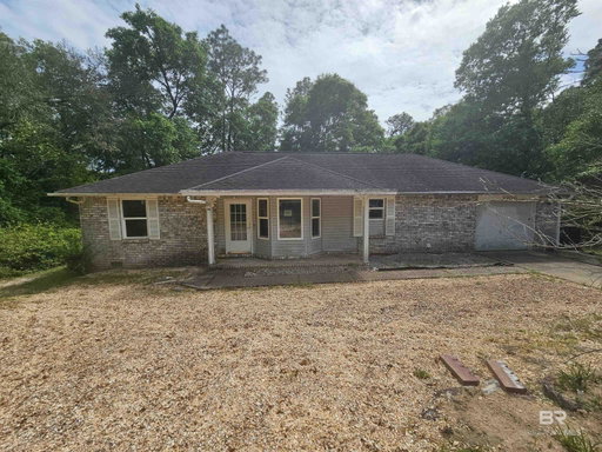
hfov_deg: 106.2
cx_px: 301
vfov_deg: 89.9
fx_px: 226
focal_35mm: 13
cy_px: 226
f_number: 2.2
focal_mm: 2.2
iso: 50
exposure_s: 1/3255
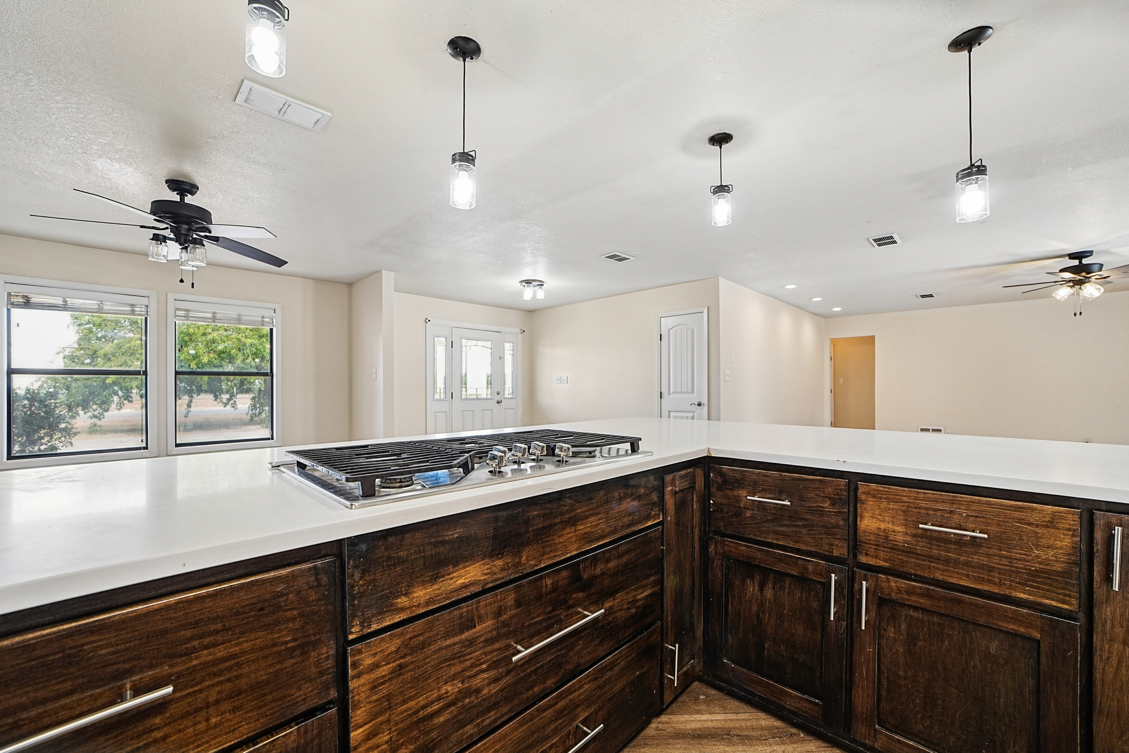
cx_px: 564
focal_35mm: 14
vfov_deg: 81.2
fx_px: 439
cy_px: 376
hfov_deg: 104.3
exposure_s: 1/30
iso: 320
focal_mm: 14
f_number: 4.5
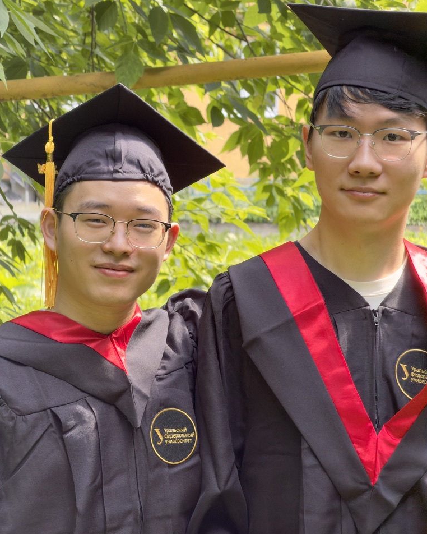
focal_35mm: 105
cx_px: 214
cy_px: 277
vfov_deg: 18.3
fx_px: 1658
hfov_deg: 14.7
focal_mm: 16.89
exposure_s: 1/121
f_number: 2.8
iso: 160
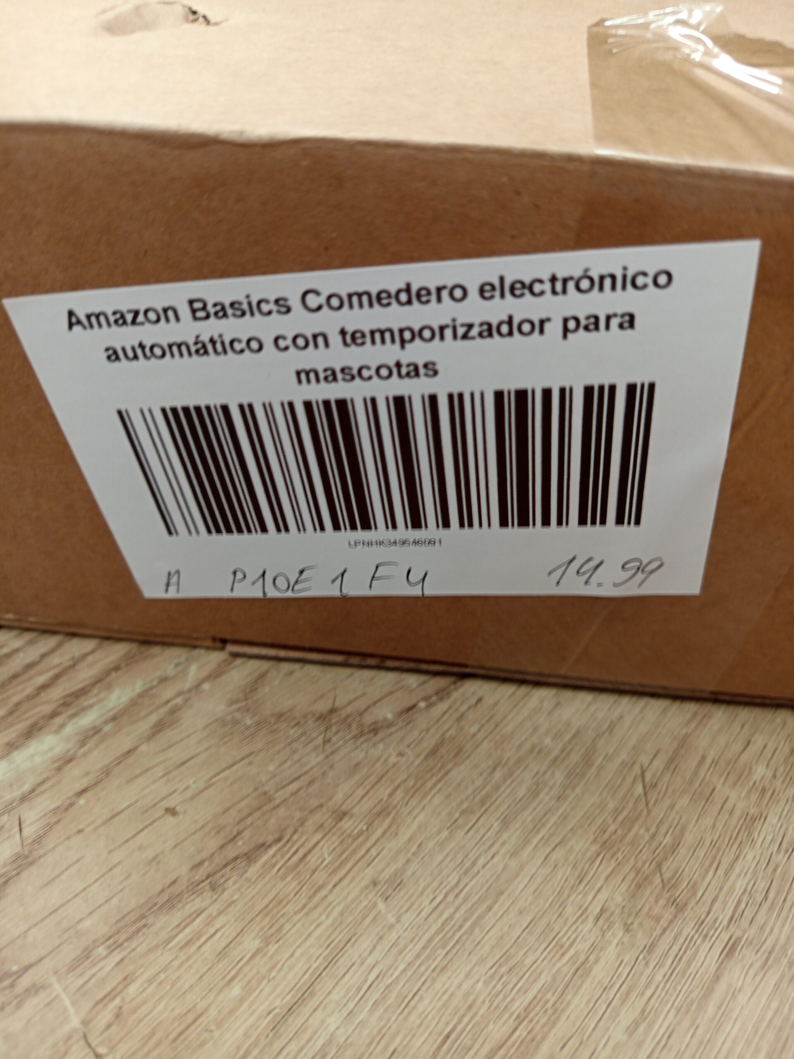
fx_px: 734
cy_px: 530
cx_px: 397
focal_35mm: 24
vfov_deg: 71.6
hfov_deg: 56.8
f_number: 1.7
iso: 282
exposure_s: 1/50
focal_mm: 5.24
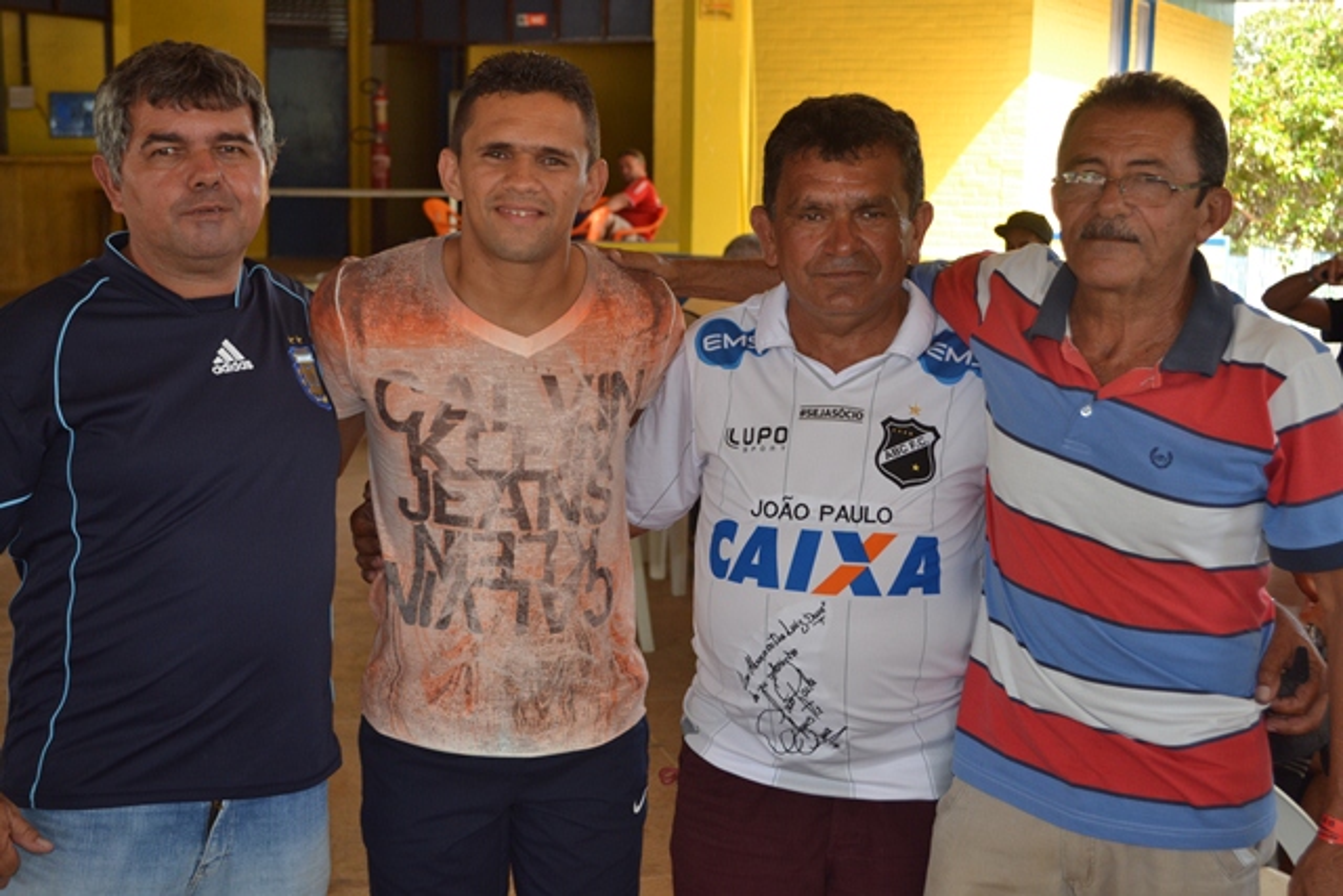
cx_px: 672
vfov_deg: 28.1
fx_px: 1791
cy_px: 448
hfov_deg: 41.1
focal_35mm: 48
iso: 250
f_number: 4.8
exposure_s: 1/125
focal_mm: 32
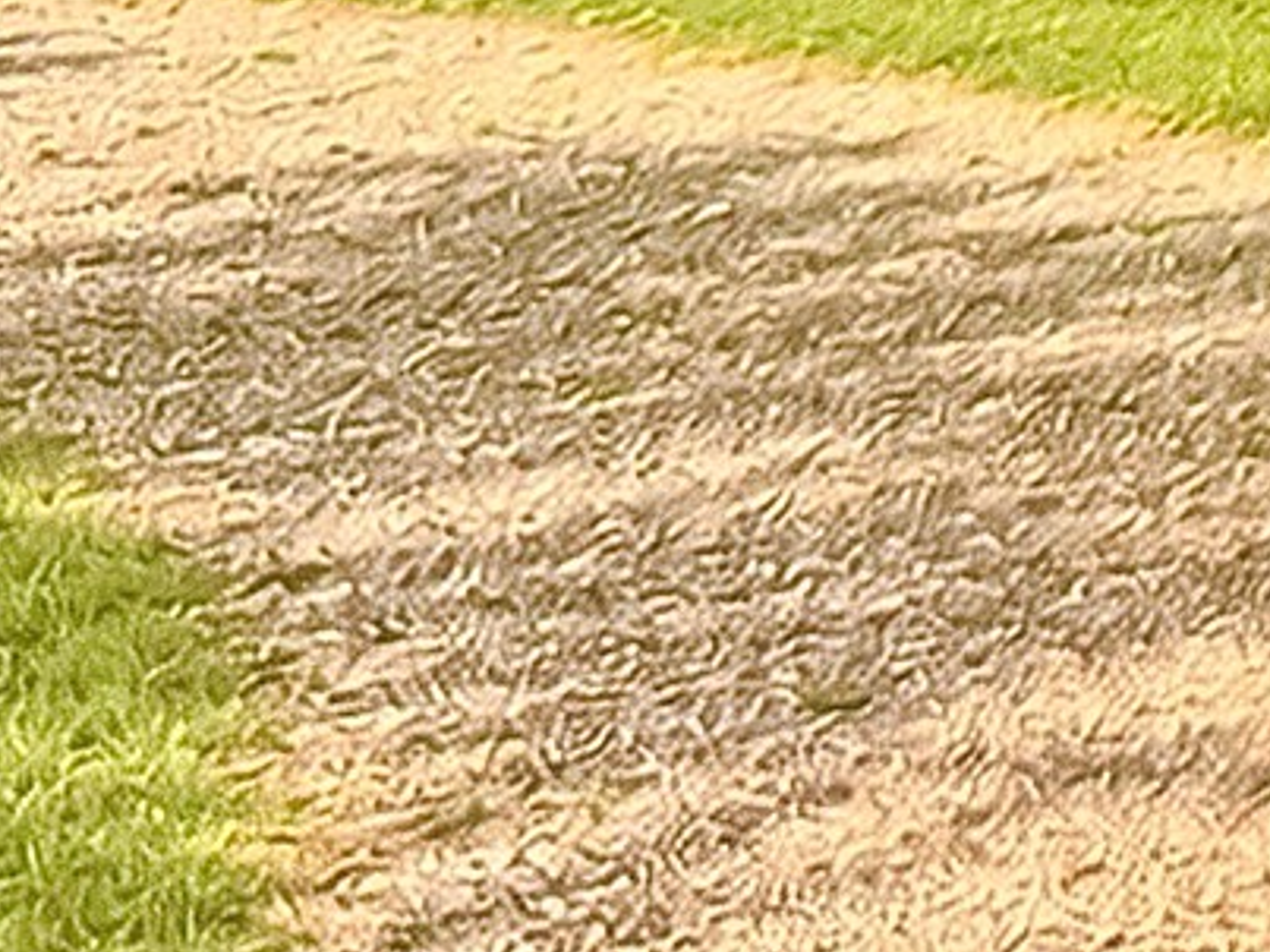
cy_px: -1251
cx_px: 2650
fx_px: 4475
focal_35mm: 122
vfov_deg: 10.6
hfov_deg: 13.5
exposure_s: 1/60
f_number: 1.78
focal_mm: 6.76
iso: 320
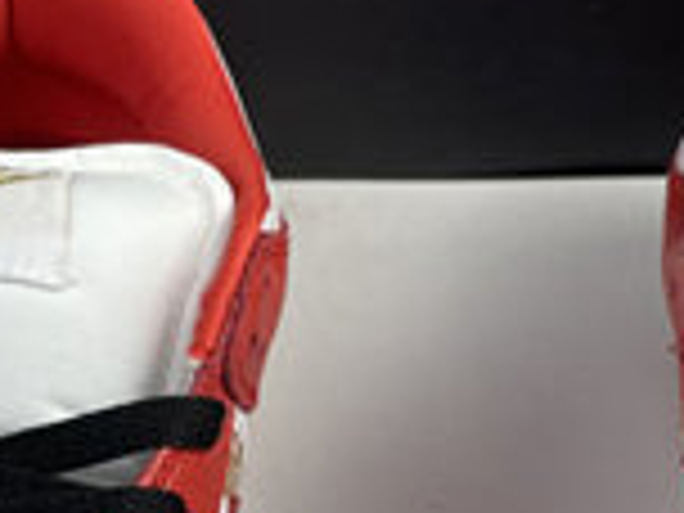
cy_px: 754
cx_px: 328
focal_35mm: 120
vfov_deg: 11.8
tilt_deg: -50.2
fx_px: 2371
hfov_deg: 16.4
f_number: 1.6
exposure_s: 1/121
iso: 40
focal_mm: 4.2
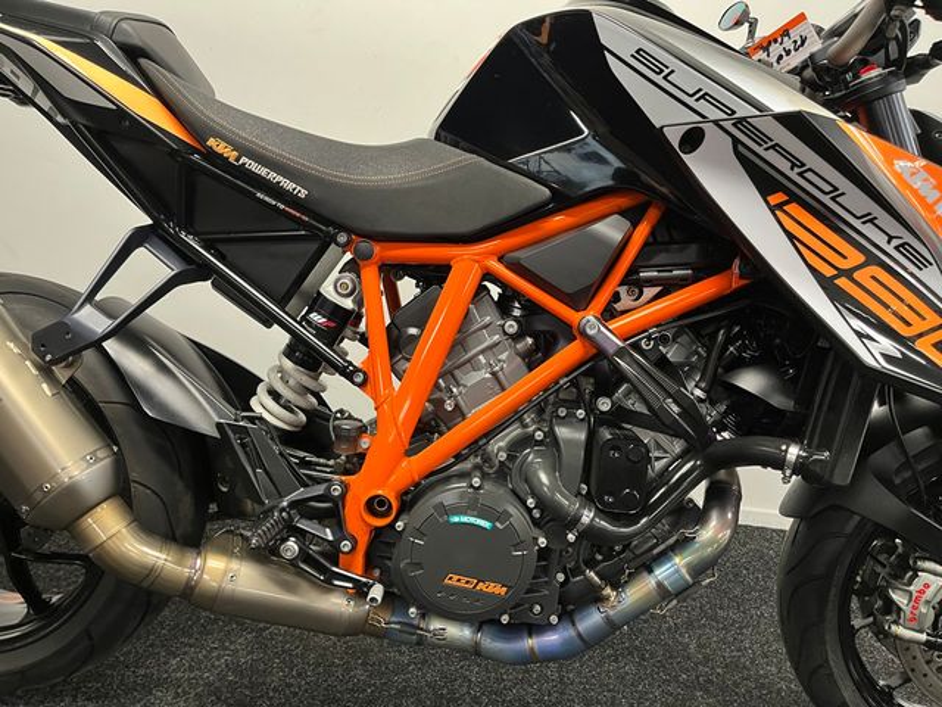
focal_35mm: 26
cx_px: 471
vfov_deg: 53.1
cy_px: 354
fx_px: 708
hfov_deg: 67.3
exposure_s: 1/50
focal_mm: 5.1
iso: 250
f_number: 1.6
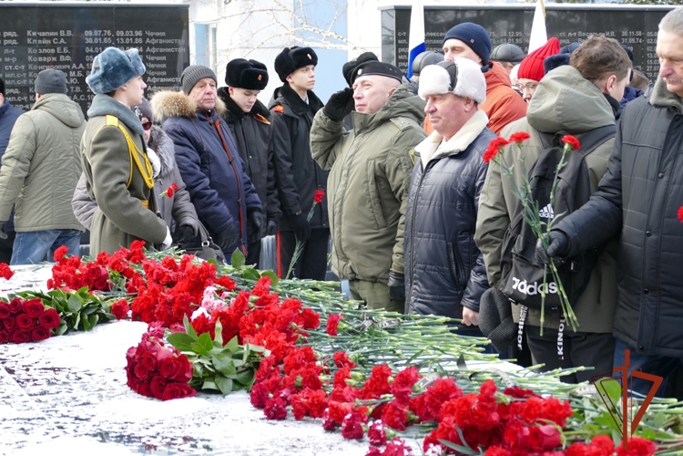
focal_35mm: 82
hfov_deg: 24.8
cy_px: 228
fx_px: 1556
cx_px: 342
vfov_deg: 16.7
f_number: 3.7
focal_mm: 29.94
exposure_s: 1/80
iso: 125
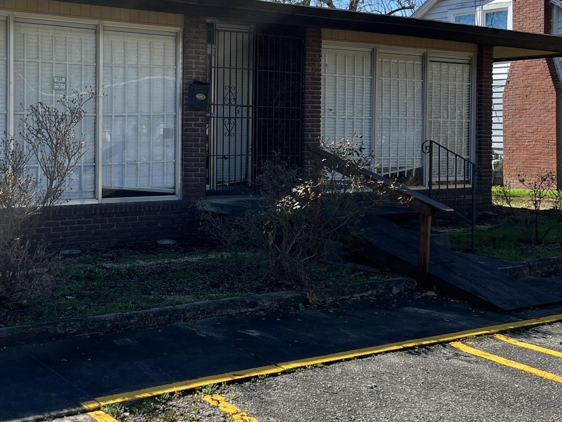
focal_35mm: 48
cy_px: 133
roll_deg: -0.5
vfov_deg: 30.0
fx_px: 779
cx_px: 146
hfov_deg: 38.7
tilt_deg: -0.7
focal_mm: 5.7
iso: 50
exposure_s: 1/1869
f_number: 1.5
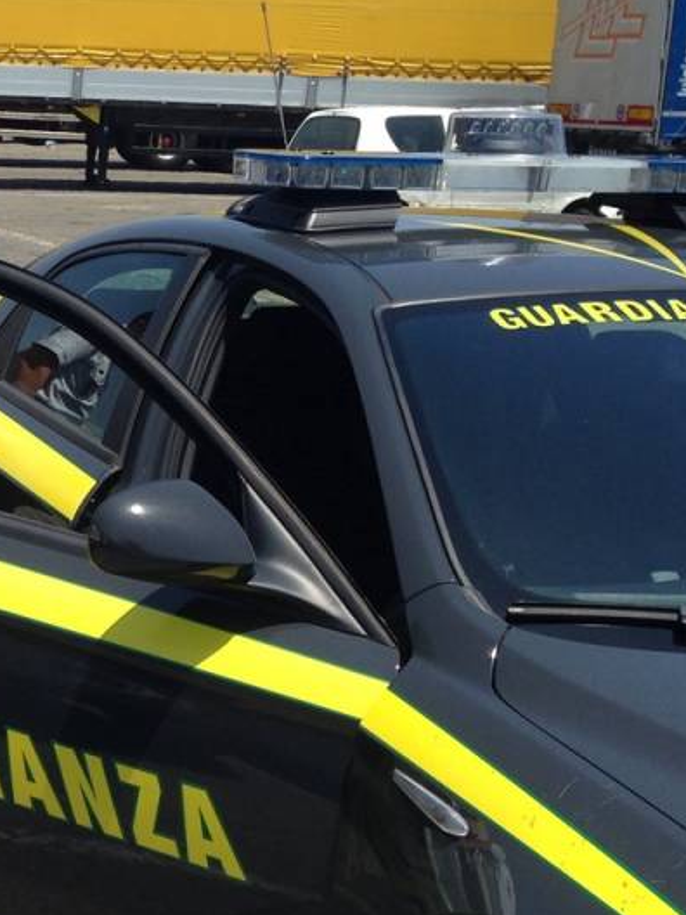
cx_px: -76
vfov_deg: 30.3
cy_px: 464
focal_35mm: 64
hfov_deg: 21.7
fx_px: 1691
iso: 50
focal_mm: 4.12
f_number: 2.4
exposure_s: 1/1391
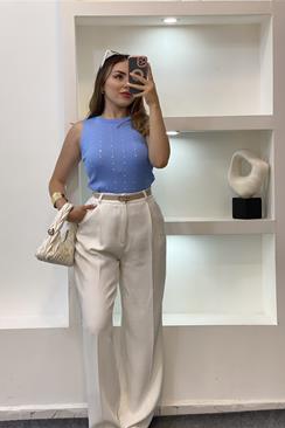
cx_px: 124
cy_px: 240
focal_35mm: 61
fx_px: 724
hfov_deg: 22.2
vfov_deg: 32.8
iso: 64
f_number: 2
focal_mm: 6
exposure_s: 1/100
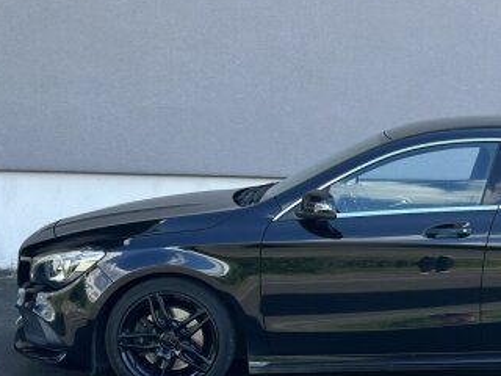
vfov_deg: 15.3
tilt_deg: -8.0
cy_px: 279
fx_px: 1389
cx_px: 456
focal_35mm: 96
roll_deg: -2.0
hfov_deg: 20.0
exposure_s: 1/1212
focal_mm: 6.86
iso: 80
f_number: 1.78
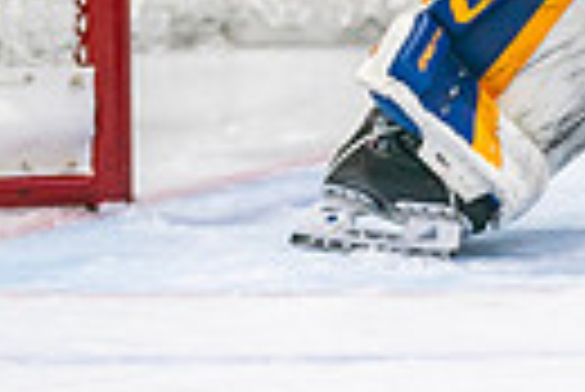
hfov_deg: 2.7
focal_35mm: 757
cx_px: 787
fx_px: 12315
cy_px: -367
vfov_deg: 1.8
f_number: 2.8
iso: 500
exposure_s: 1/640
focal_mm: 142
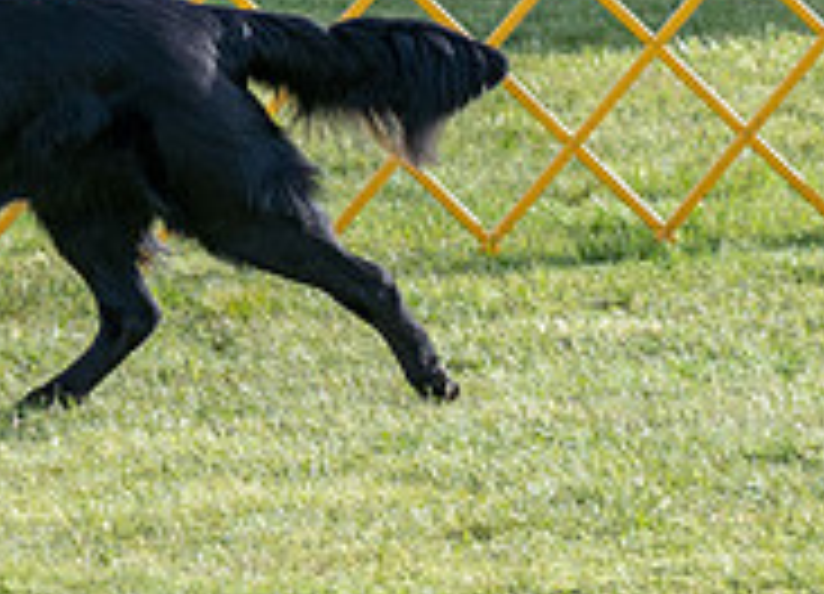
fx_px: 12069
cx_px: -116
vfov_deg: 2.8
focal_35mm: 514
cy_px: -163
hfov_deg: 3.9
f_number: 5.6
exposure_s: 1/1250
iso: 640
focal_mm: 127
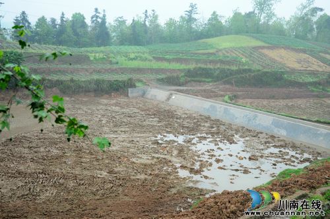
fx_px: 467
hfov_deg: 38.9
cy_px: 110
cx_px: 165
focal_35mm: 51
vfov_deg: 26.4
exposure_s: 1/125
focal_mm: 34
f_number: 5.6
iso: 1000
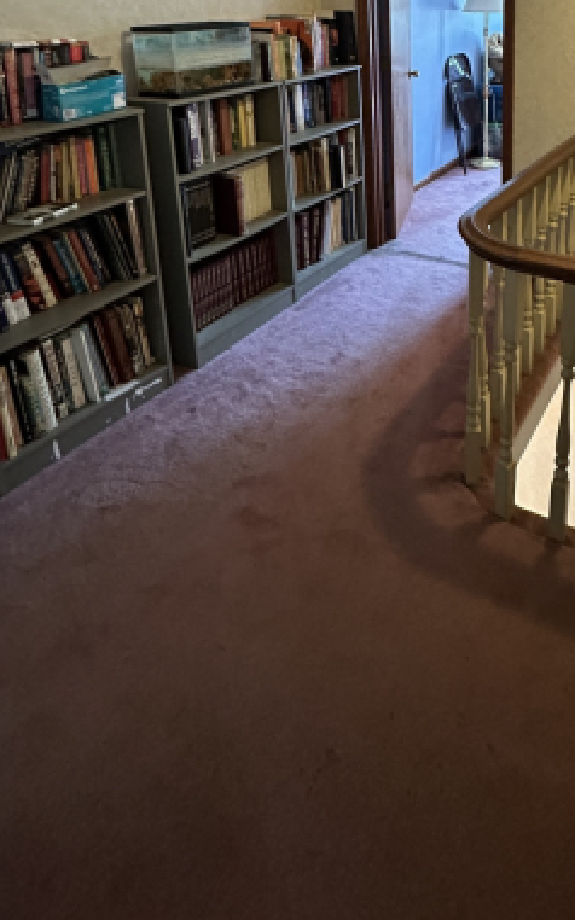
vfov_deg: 61.7
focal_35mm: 26
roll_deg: -1.3
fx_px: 652
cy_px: 129
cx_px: 457
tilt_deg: -13.1
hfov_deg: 45.3
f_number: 2.2
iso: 800
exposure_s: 1/60
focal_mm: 2.22
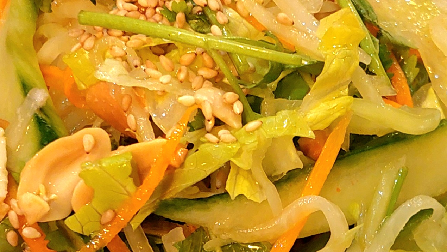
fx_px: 332
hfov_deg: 67.9
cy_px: 129
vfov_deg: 41.5
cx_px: 228
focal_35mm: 28
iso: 250
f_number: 1.8
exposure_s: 1/50
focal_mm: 5.23
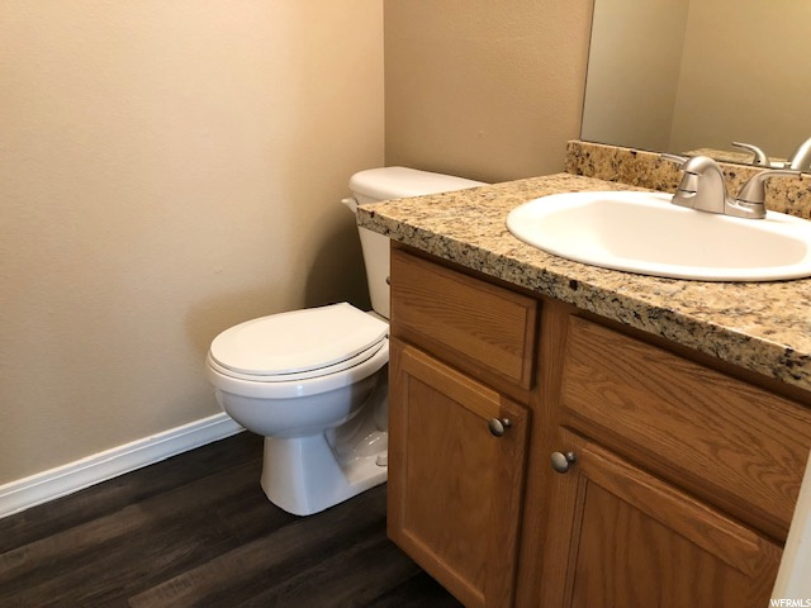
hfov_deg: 63.4
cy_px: 304
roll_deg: -1.0
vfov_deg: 49.7
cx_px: 406
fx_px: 656
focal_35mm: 28
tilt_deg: -21.3
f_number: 1.8
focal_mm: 4
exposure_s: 1/15
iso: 50
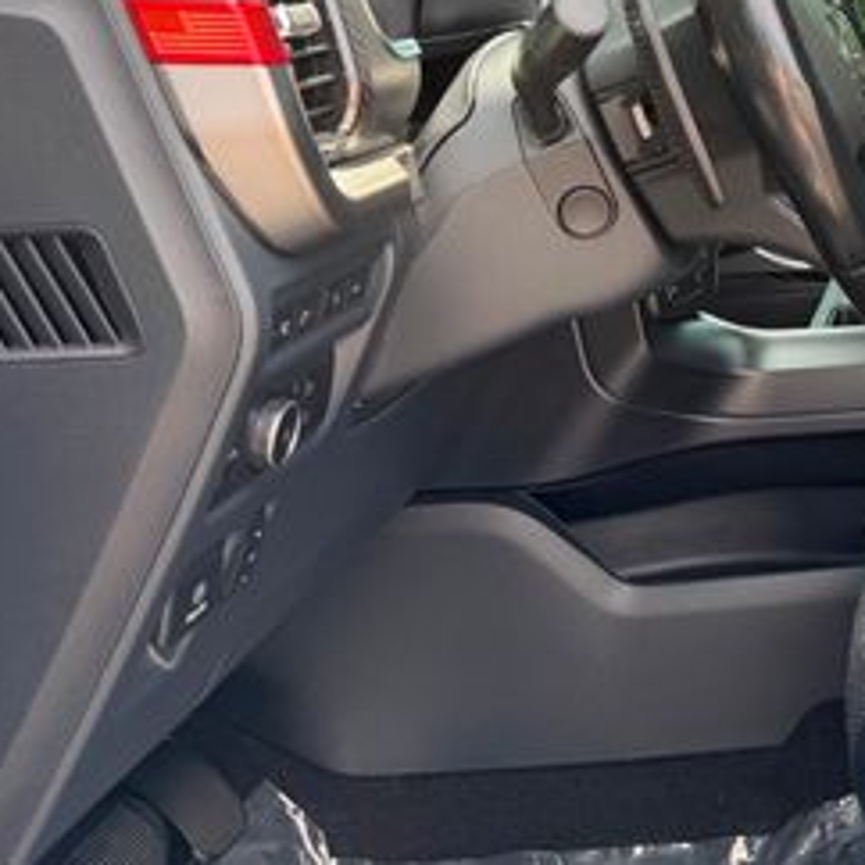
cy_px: 139
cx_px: 1119
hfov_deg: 26.1
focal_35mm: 56
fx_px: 1583
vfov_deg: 29.7
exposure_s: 1/303
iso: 80
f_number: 1.78
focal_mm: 6.76
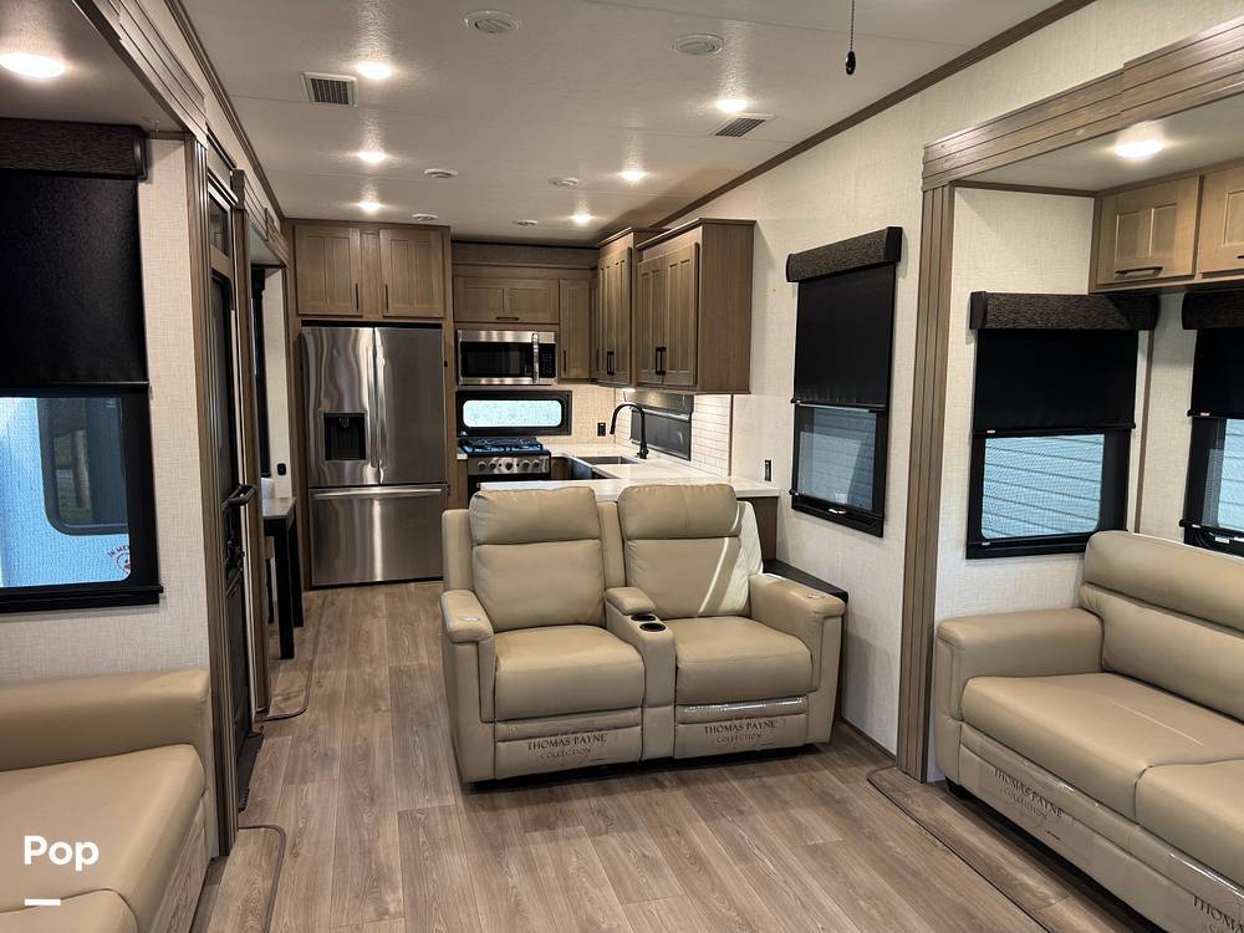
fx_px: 862
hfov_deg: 71.6
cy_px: 466
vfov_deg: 56.8
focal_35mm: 24
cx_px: 622
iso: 200
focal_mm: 6.76
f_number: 1.78
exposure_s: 1/50
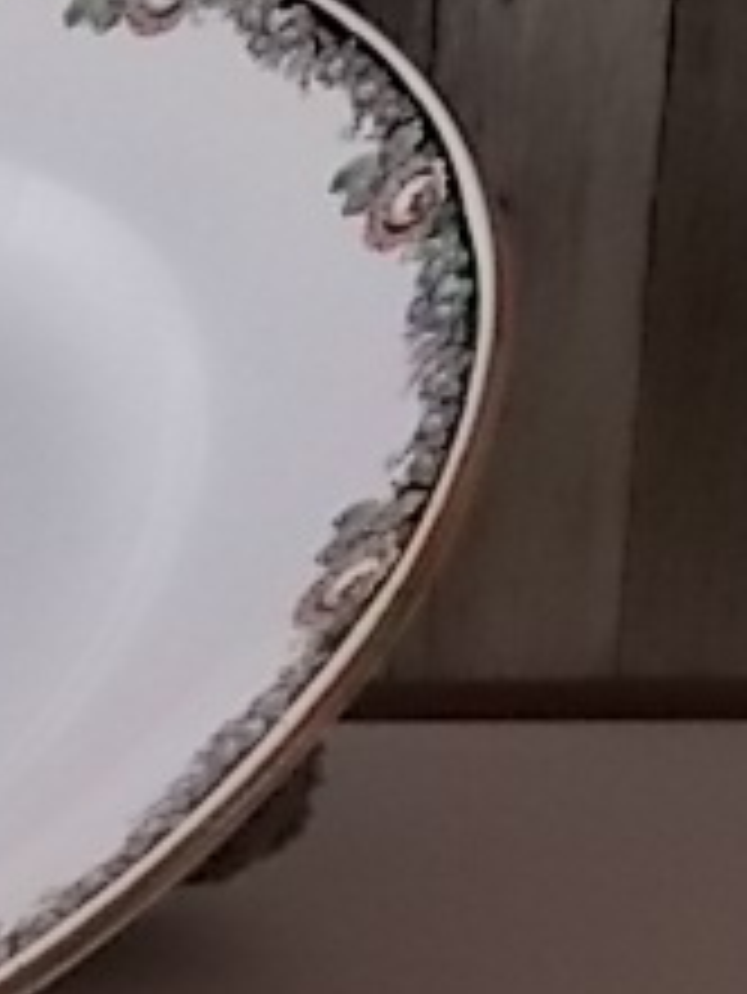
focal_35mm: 113
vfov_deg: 17.4
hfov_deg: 12.1
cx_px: -567
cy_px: 549
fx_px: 3248
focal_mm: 6.9
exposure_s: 1/125
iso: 500
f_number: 3.9
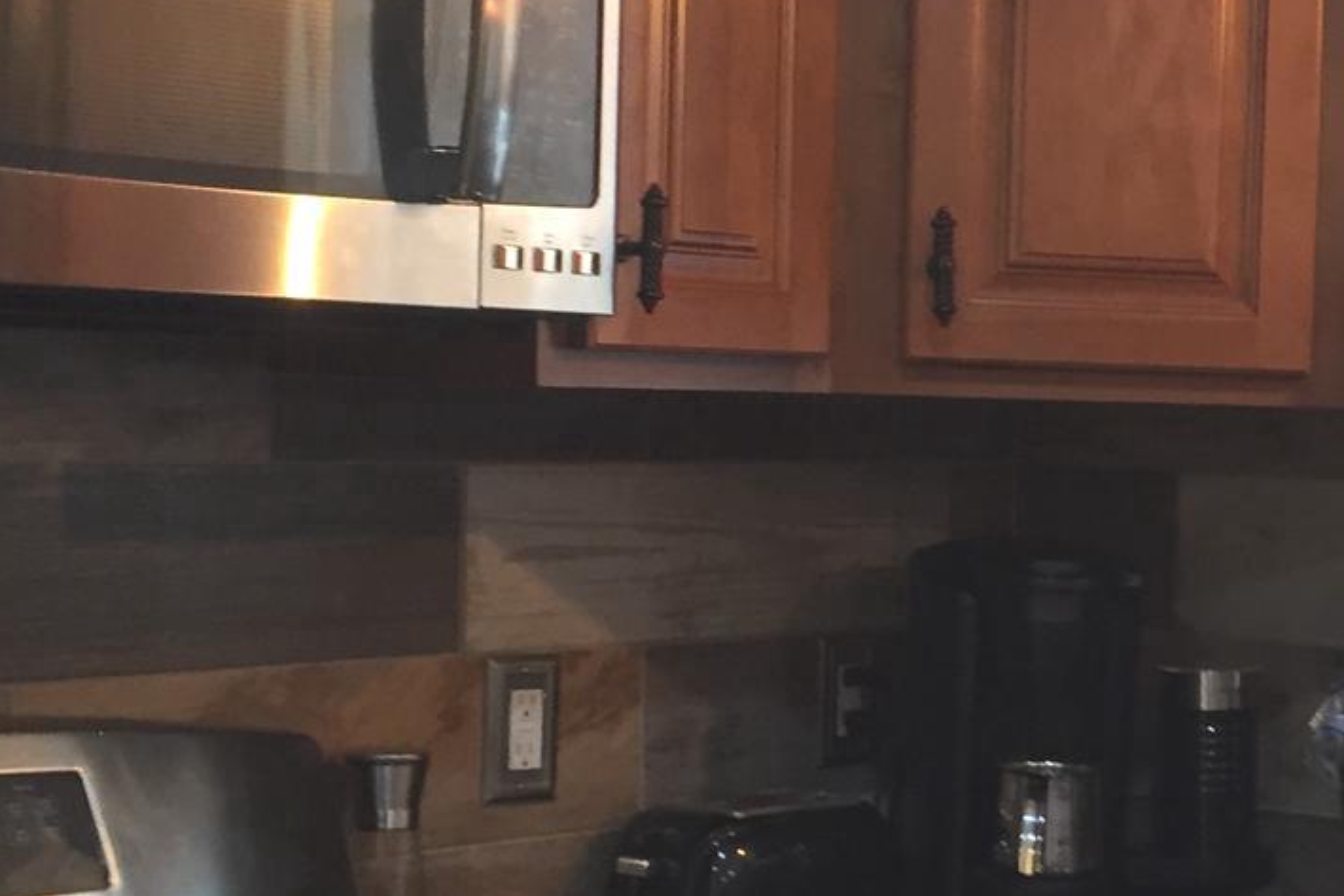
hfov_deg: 22.6
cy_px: 585
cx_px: 1316
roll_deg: -1.6
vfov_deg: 15.7
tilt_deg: -3.2
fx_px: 3247
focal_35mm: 87
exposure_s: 1/30
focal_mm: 4.15
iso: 125
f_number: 2.2
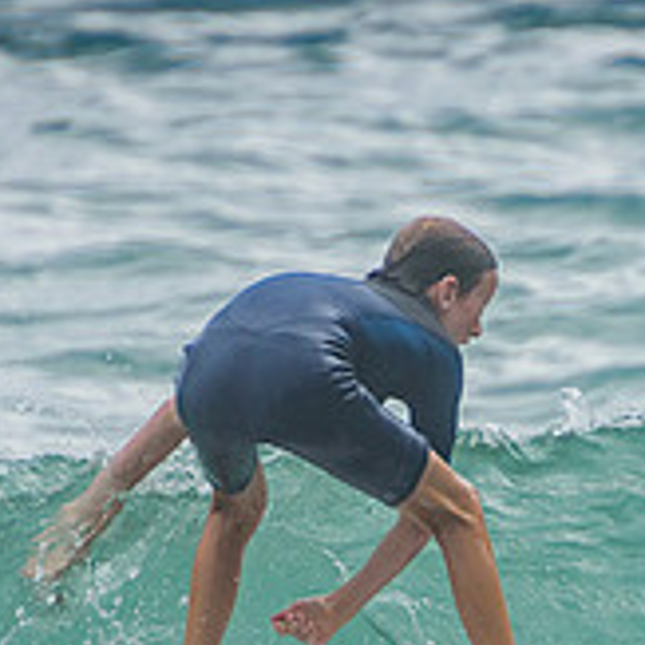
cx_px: 526
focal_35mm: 1812
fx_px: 38198
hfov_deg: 1.0
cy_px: 710
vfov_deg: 1.0
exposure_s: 1/2000
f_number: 5.6
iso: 360
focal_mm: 400
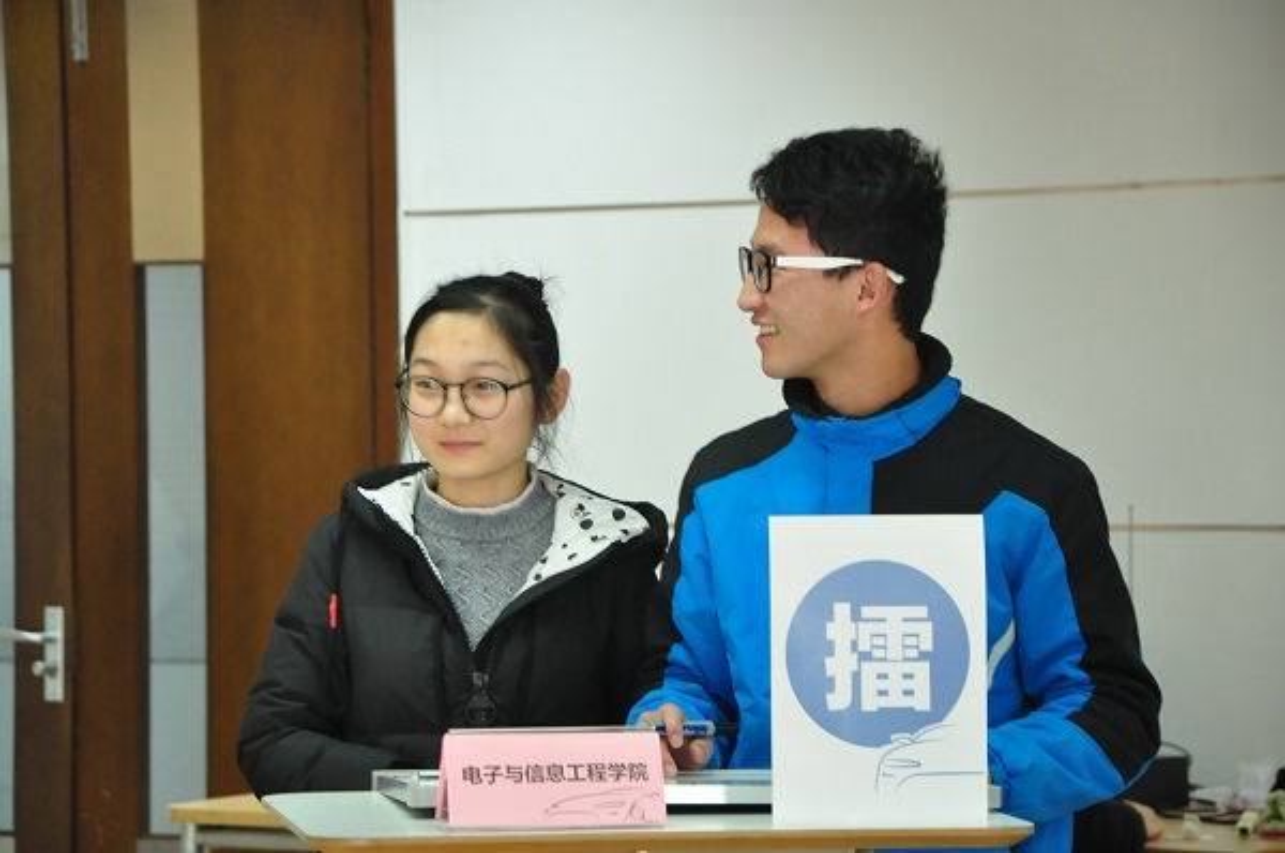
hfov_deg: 13.1
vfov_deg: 8.7
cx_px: 642
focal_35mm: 158
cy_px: 426
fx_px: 5613
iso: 1600
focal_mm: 105
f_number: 5.6
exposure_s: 1/15
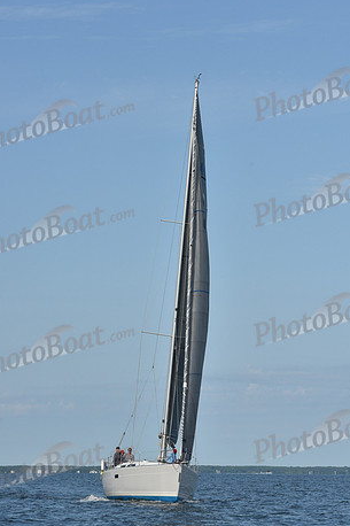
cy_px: 273
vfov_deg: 14.0
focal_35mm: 147
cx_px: 195
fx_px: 2145
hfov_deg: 9.3
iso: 320
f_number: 11
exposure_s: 1/1000
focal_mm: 116
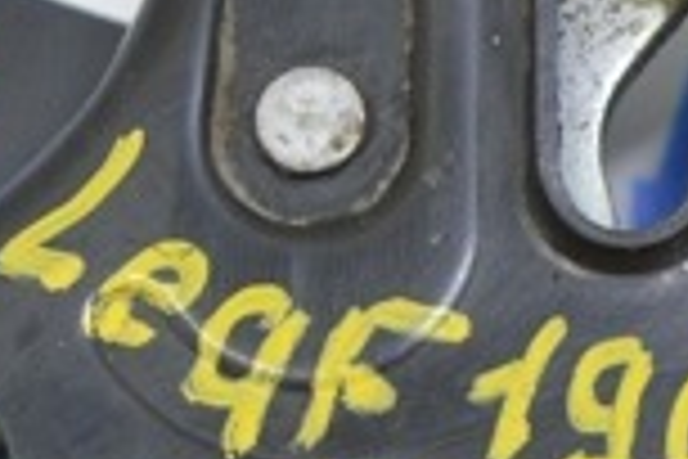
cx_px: 652
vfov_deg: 5.8
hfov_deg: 8.6
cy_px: 403
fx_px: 4548
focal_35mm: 238
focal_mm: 38
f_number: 5.6
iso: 400
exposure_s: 1/20
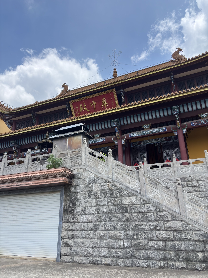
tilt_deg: +22.0
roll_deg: +2.2
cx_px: 104
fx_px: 208
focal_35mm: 26
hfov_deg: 53.1
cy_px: 139
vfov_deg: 67.3
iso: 50
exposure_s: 1/3413
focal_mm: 5.96
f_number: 1.6
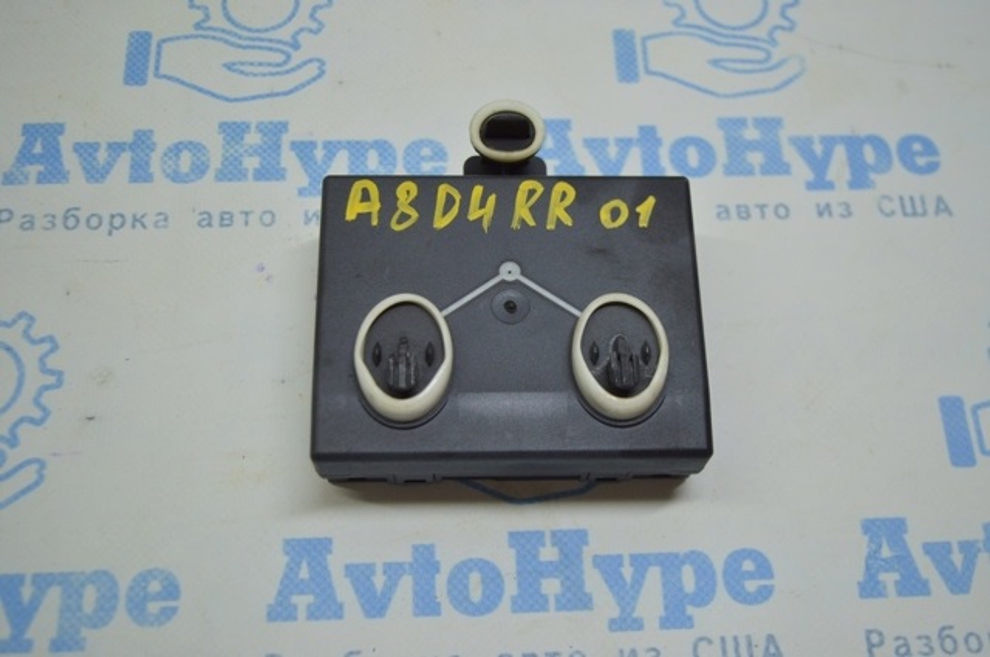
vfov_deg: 32.9
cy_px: 328
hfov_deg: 48.0
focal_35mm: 40
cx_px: 495
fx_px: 1112
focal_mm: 27
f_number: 4
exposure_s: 1/100
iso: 400
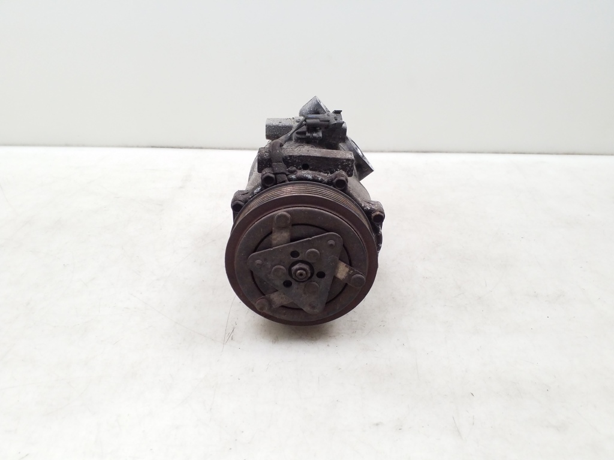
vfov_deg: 51.4
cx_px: 307
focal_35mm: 27
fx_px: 479
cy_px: 230
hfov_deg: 65.3
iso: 160
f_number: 1.9
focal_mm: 3.6
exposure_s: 1/50
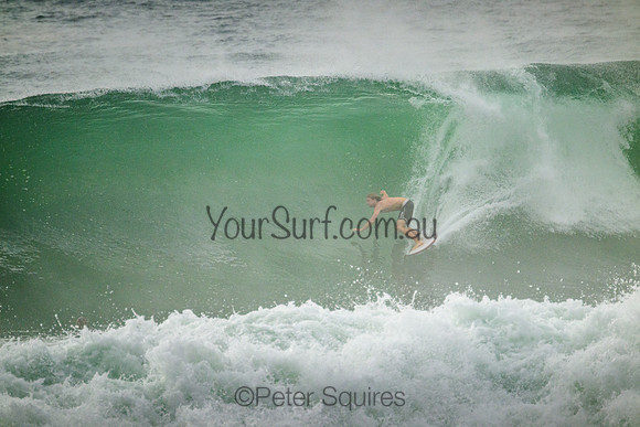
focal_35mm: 800
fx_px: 14225
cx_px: 320
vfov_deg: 1.7
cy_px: 214
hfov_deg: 2.6
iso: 1600
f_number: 11
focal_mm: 800
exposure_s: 1/2500
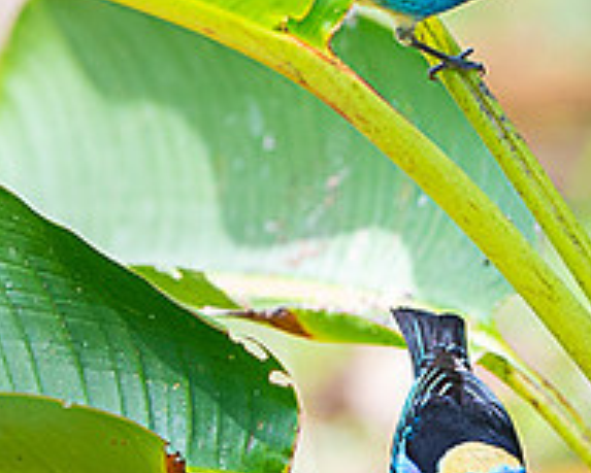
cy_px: -34
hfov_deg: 0.9
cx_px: 464
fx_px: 36558
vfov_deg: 0.7
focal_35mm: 2089
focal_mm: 500
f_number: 4
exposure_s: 1/800
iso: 500
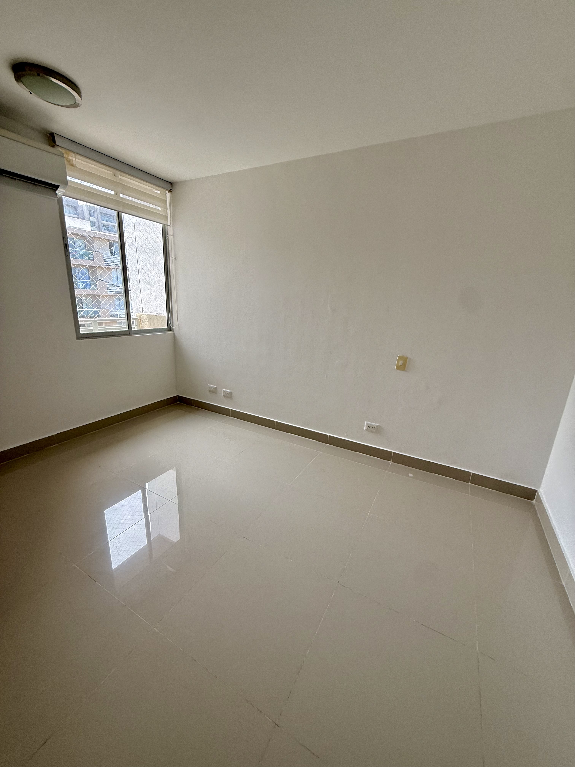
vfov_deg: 102.1
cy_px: 384
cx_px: 288
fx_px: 310
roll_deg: -1.9
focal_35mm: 14
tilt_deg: -14.1
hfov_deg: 85.7
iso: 64
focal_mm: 2.22
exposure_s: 1/217
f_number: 2.2
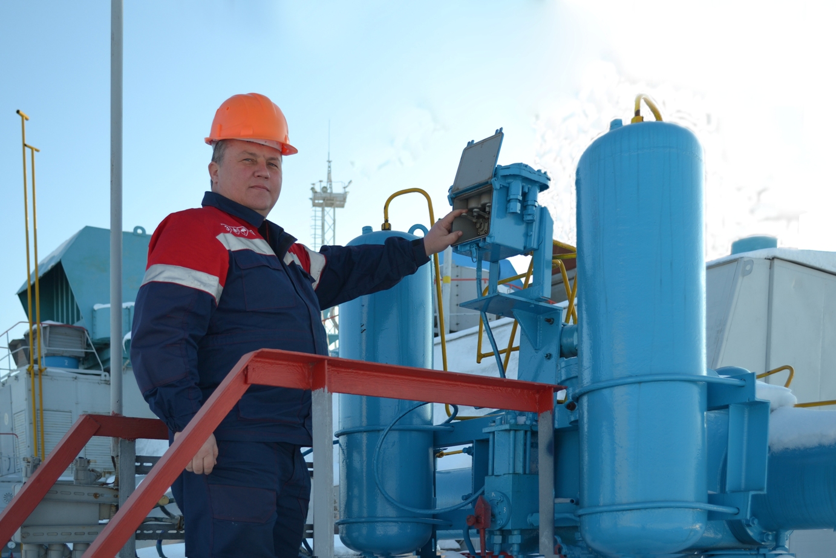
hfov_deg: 49.5
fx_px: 906
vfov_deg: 34.2
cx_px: 418
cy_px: 279
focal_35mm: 39
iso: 100
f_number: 4.2
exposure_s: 1/400
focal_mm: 26
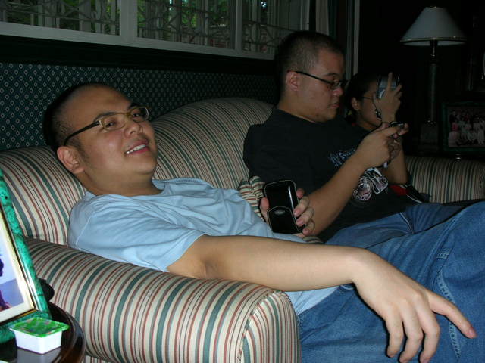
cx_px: 242
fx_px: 644
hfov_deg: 41.2
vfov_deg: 31.5
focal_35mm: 46
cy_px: 182
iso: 66
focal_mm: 7.7
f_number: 3.5
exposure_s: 1/60.1
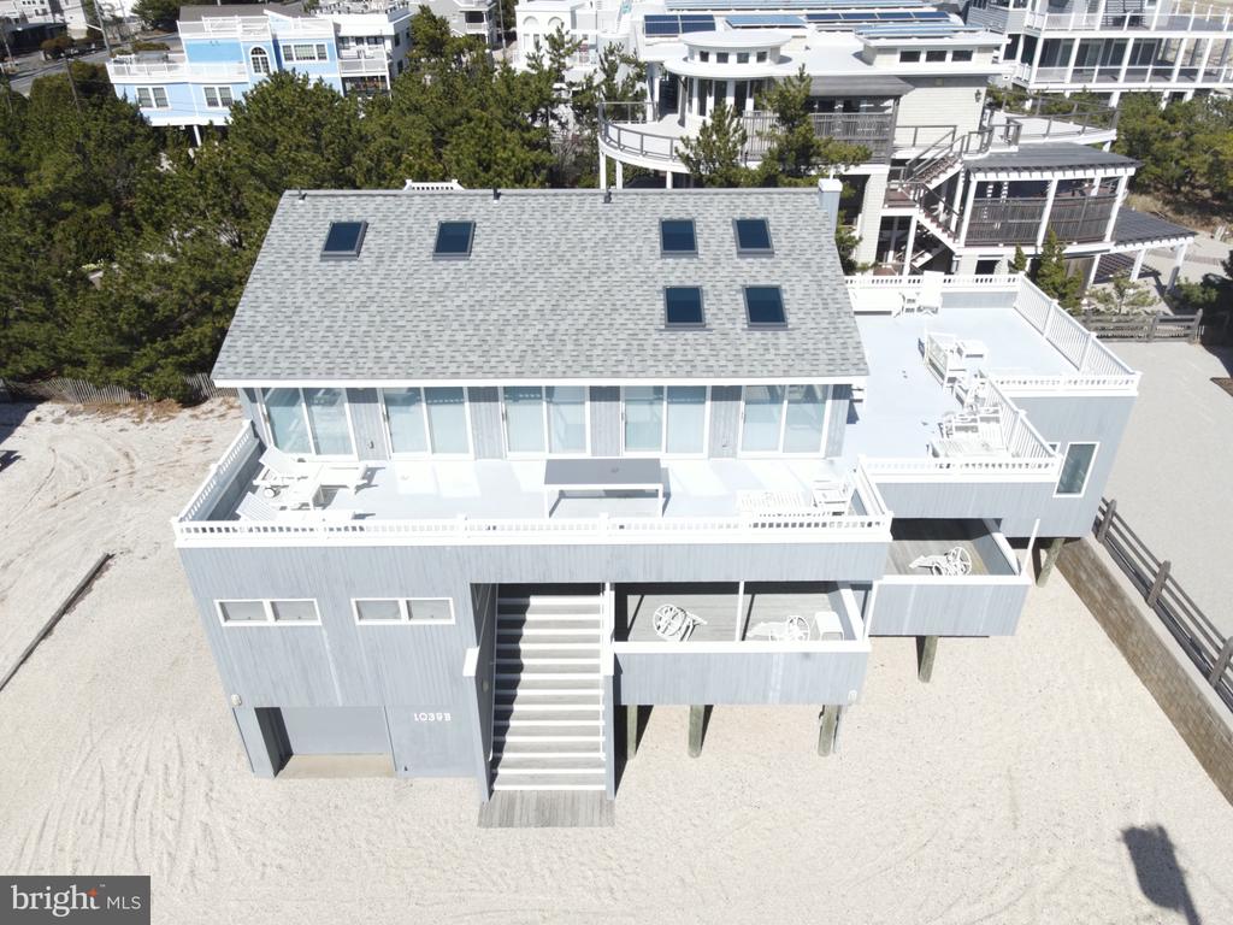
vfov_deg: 56.8
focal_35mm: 24
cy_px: 462
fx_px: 855
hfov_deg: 71.6
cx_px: 616
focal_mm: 4.5
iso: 100
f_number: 2.8
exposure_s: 1/800
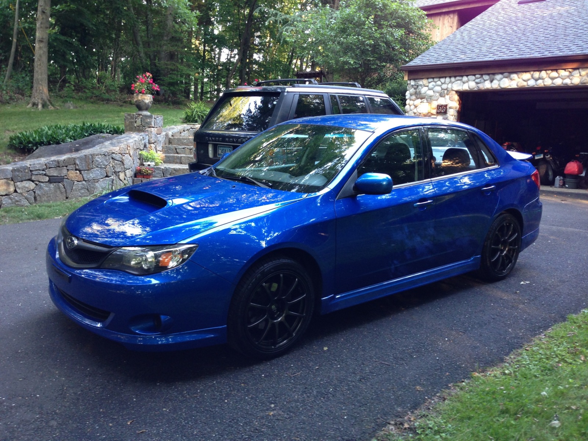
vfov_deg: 42.9
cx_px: 294
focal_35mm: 33
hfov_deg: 55.4
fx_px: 561
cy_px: 220
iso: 80
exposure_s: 1/20
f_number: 2.4
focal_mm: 4.13
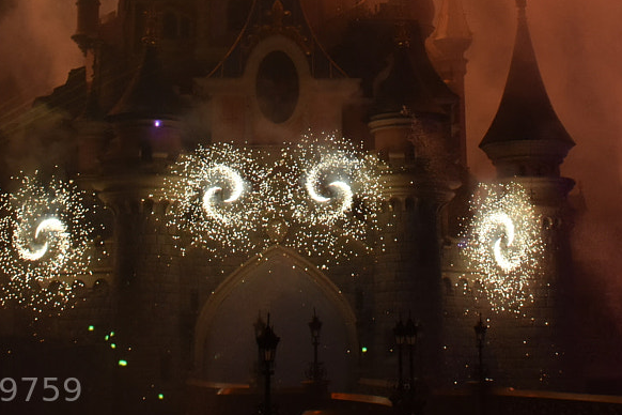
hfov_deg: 20.6
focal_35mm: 99
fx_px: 1710
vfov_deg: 13.4
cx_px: 377
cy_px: -96
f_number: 7.1
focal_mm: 24
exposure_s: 1/200
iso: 800
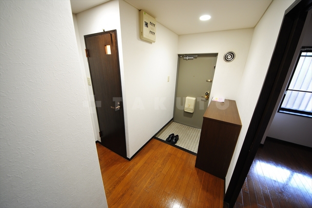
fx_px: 104
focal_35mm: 12
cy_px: 104
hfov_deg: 112.6
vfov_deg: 90.1
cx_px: 156
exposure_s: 1/1.3
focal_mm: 8
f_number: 4.5
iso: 100
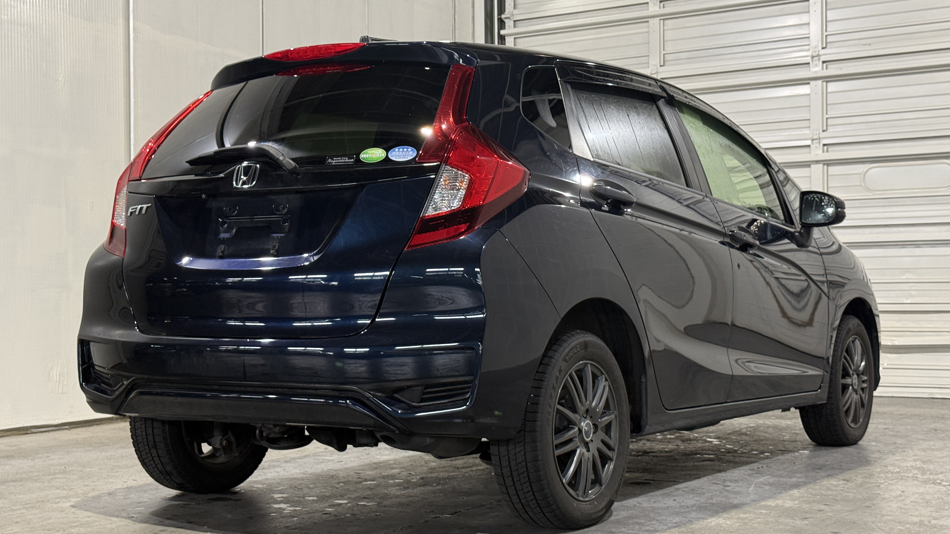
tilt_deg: +1.4
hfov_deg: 39.2
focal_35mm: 53
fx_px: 1335
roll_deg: +0.5
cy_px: 267
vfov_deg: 22.6
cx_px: 474
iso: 160
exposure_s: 1/60
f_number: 1.78
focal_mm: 6.76
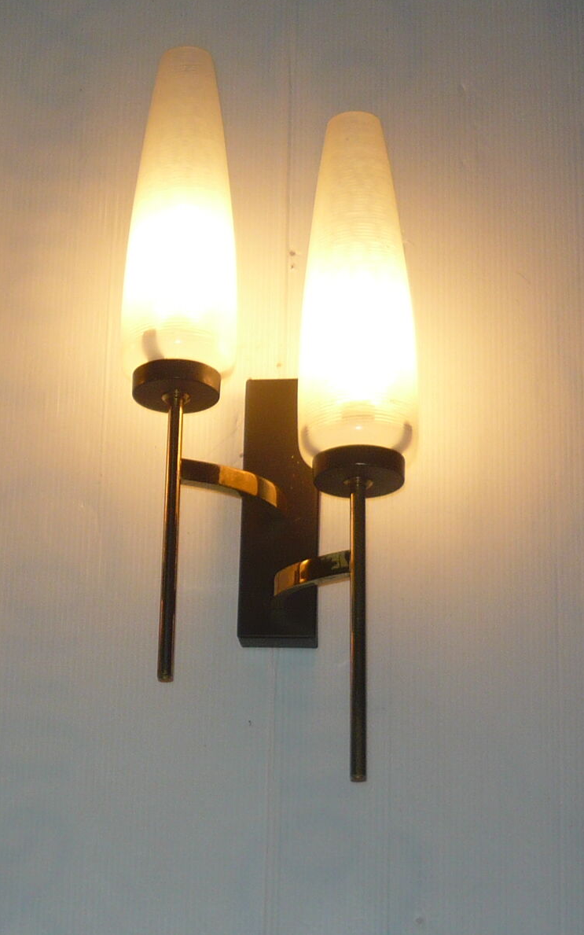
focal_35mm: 87
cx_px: -40
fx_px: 2216
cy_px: 468
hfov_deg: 14.7
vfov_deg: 23.8
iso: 100
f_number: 2.9
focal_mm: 6.3
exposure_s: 1/200
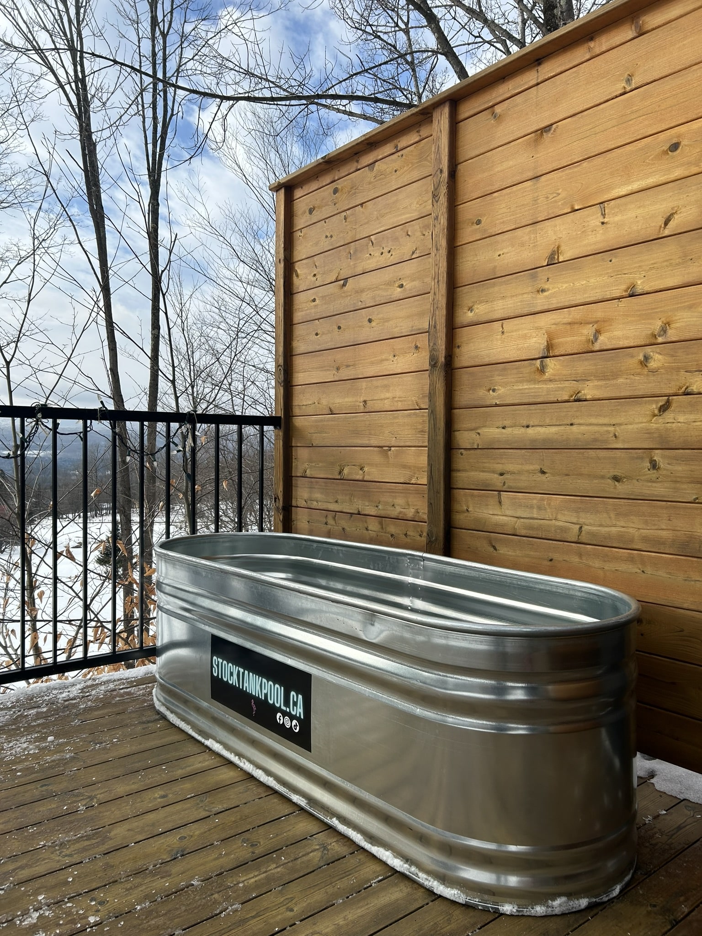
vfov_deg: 67.3
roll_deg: -1.5
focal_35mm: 26
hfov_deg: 53.1
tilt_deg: -1.7
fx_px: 703
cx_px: 351
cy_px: 468
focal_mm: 5.7
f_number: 1.5
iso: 50
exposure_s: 1/2404
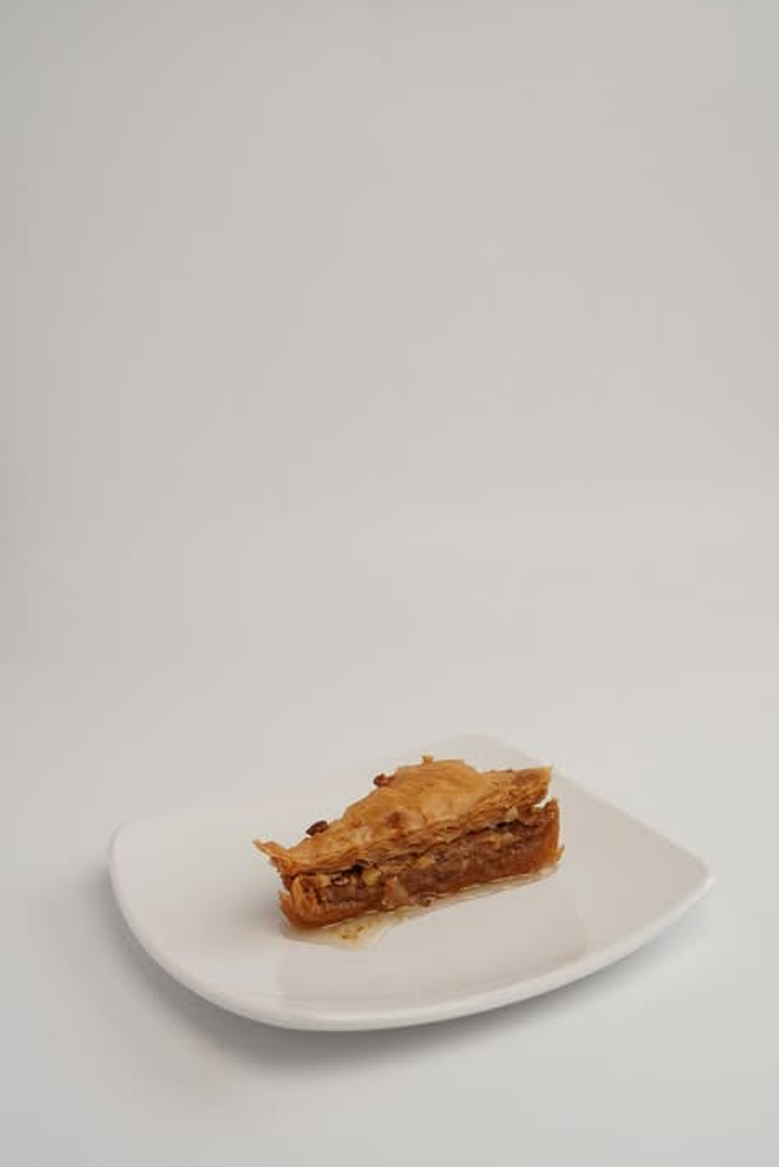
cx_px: 399
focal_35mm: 52
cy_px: 579
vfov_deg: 38.2
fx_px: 1686
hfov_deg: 26.0
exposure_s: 1/100
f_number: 6.3
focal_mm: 45
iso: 250
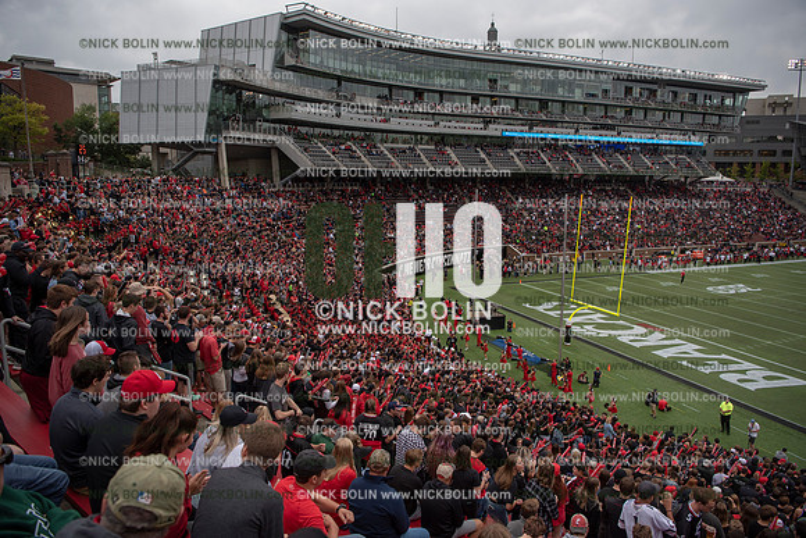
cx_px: 403
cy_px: 269
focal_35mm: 24
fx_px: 537
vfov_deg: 53.2
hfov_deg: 73.7
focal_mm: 24
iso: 250
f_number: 3.5
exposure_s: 1/2000
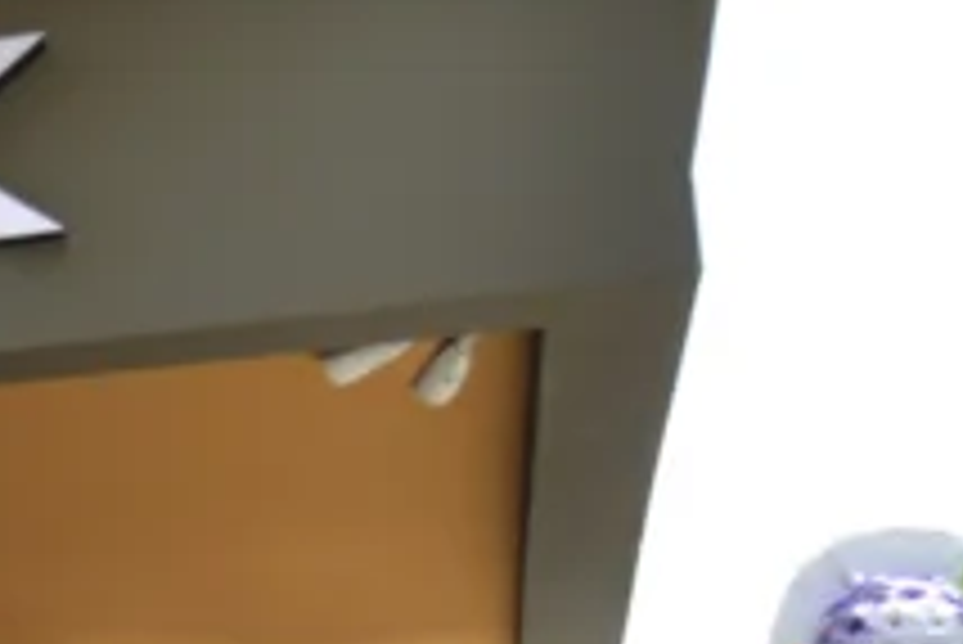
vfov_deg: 10.5
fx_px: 3453
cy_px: 761
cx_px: -1215
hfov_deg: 12.9
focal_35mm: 129
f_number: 7.1
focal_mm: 27
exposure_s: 1/200
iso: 250
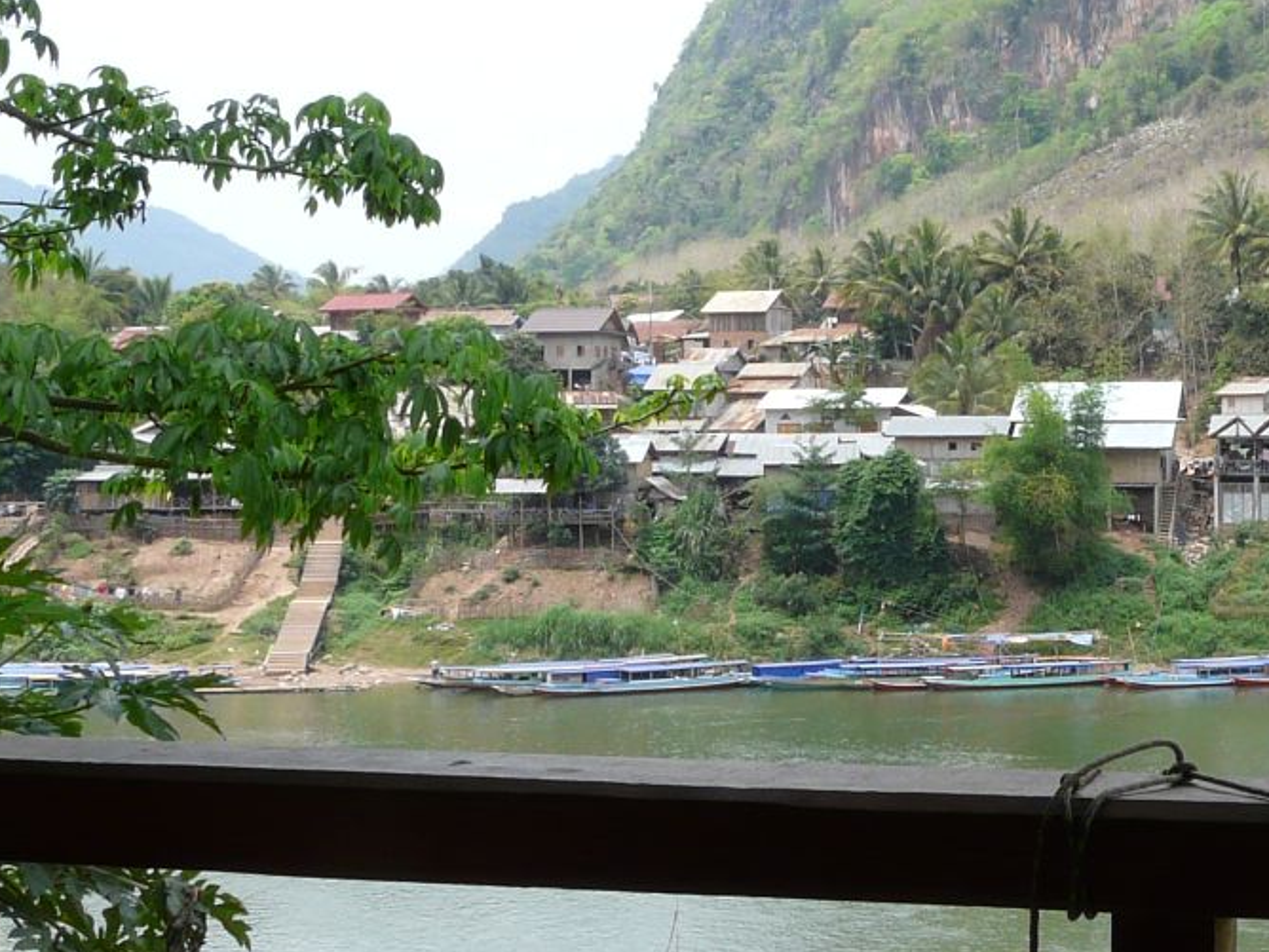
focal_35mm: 69
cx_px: 1064
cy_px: 483
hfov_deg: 27.4
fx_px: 2529
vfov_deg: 21.3
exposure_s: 1/200
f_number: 5.6
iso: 100
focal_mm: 4.6
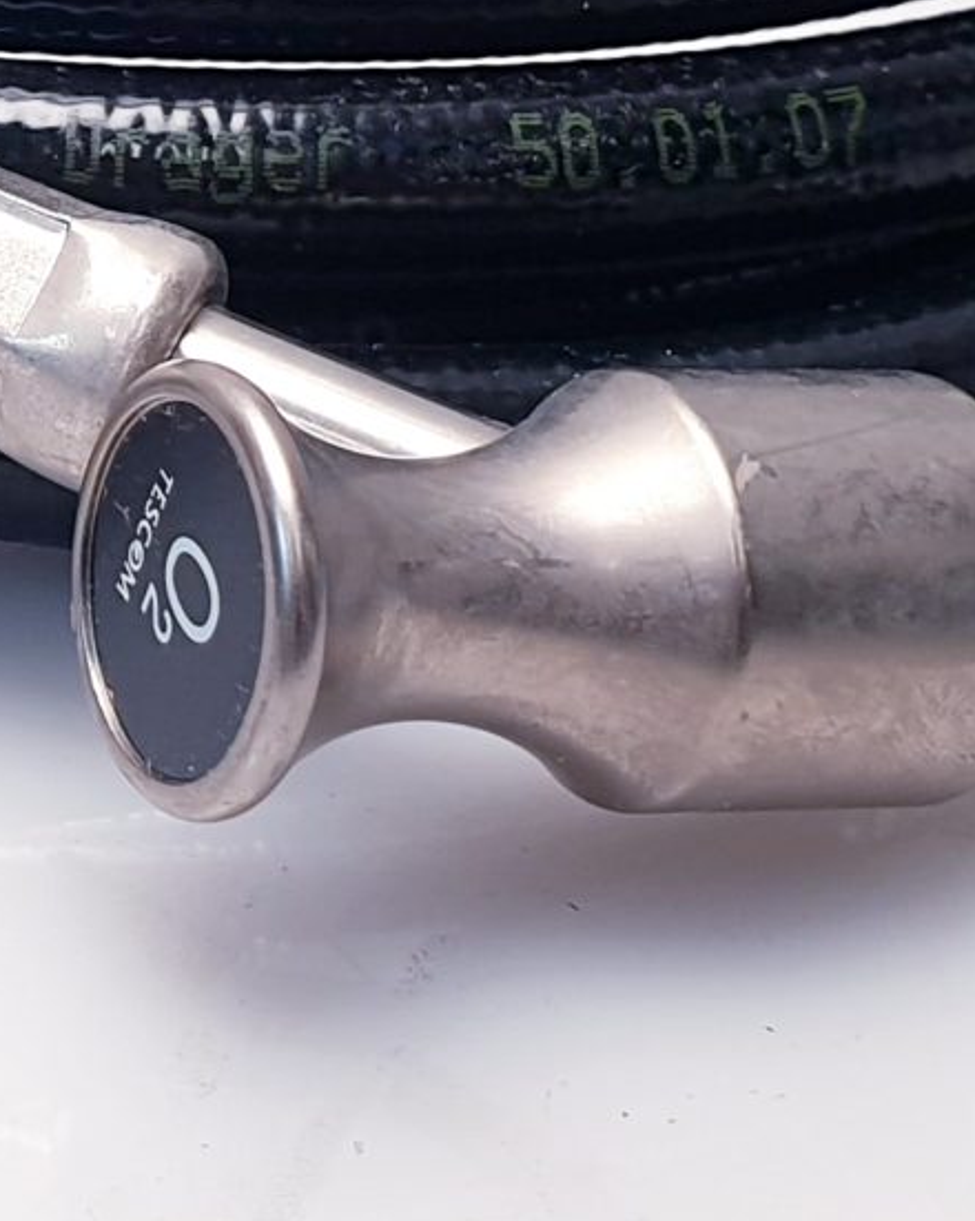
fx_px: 4261
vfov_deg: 16.2
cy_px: 237
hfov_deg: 12.6
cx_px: -368
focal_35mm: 118
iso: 64
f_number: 2.4
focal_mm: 4.3
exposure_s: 1/50
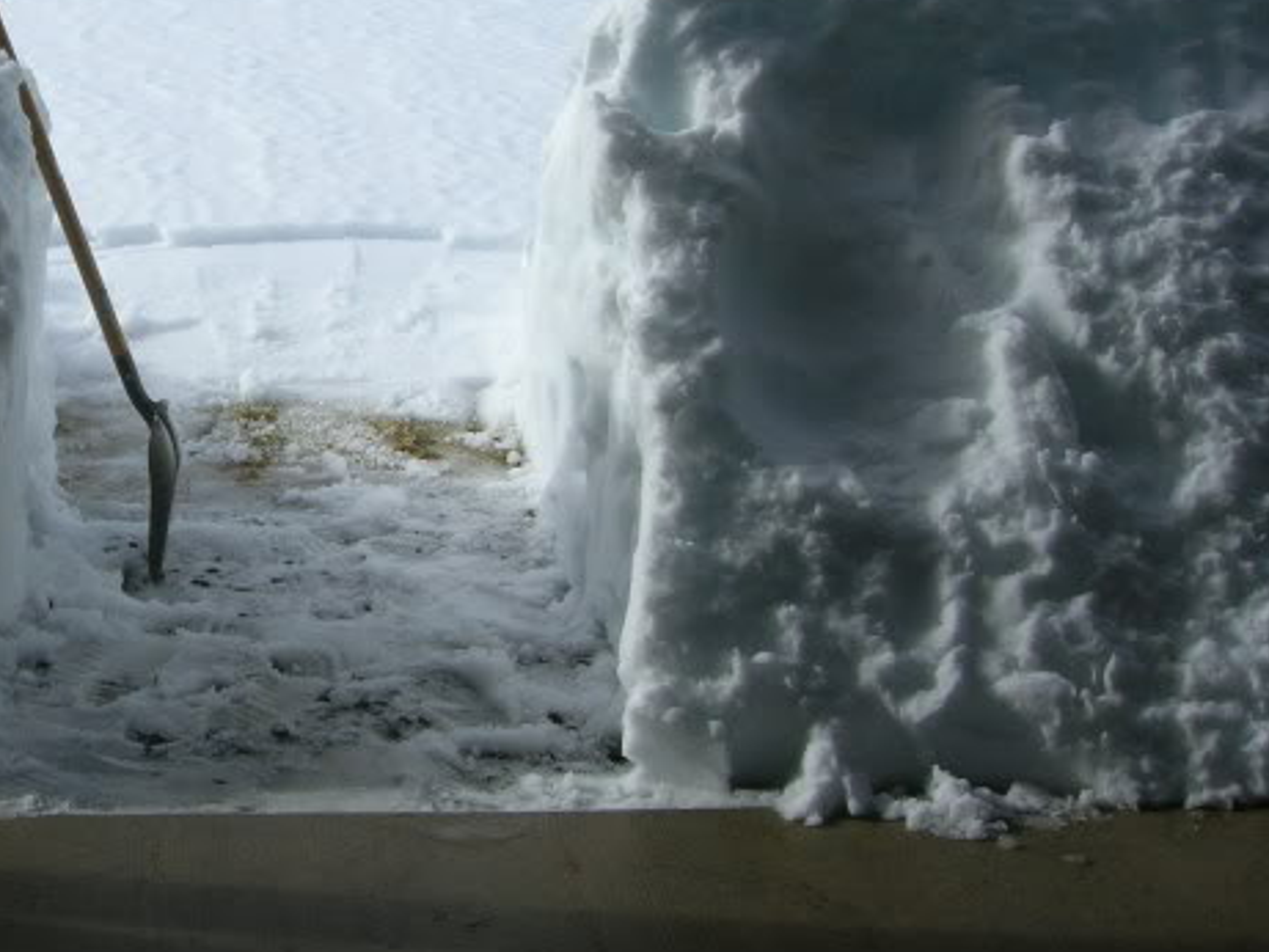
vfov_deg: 24.8
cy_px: 410
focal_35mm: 59
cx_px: 234
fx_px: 2163
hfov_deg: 31.7
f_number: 4.9
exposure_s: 1/560
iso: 50
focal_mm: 5.7
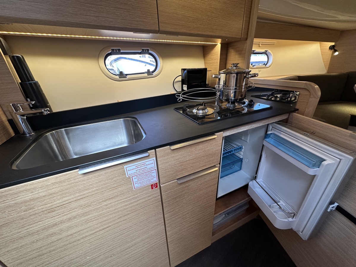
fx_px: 144
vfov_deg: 85.7
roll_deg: +1.2
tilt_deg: -24.1
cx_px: 178
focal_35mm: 14
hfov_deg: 102.1
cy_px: 134
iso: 160
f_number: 2.2
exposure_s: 1/99
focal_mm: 2.22
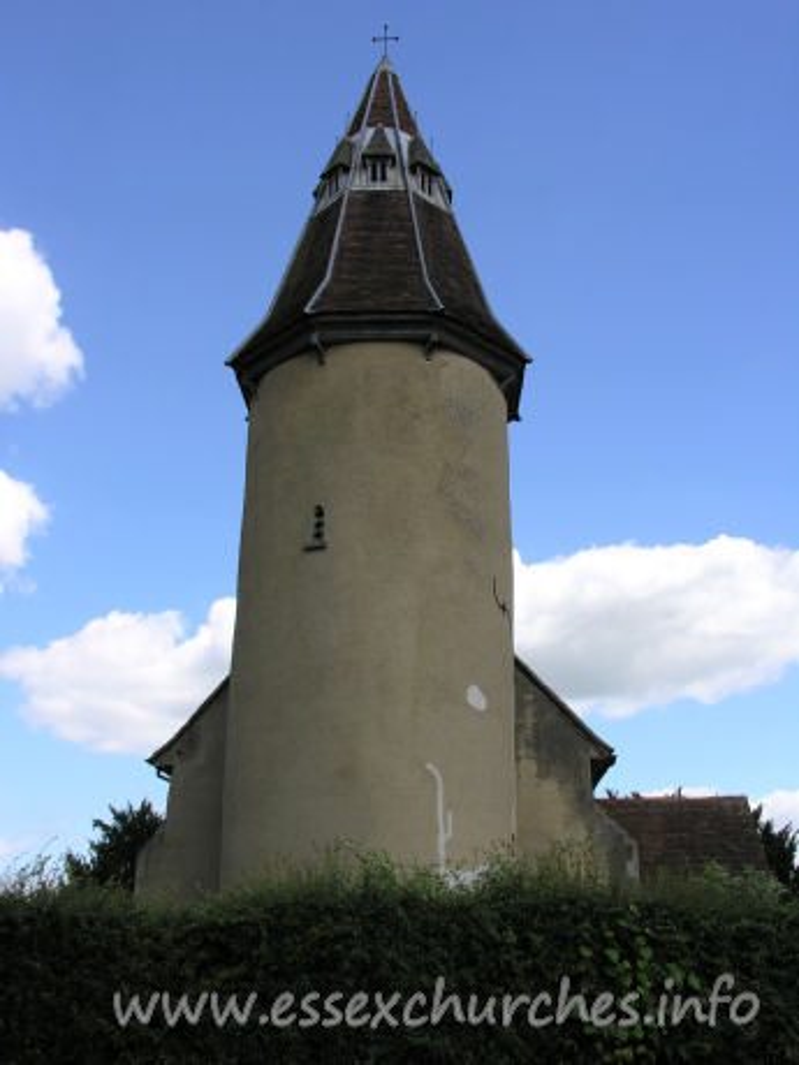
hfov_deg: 40.7
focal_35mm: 35
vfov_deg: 52.6
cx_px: 400
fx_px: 1077
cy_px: 532
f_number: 5.6
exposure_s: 1/205
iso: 50
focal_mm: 8.9
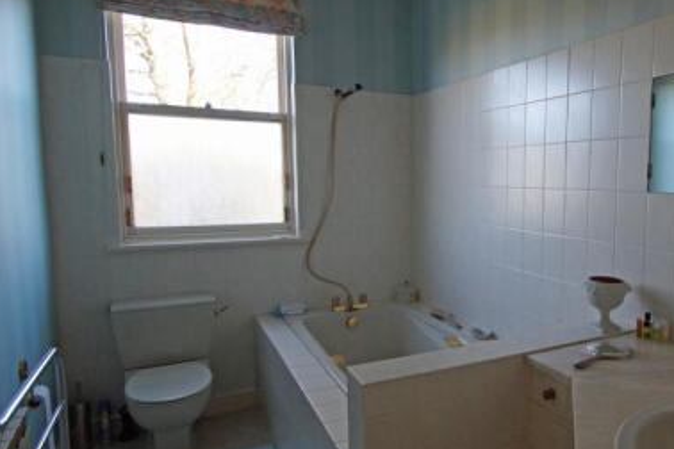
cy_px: 231
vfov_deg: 49.5
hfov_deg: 66.3
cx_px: 481
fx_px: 487
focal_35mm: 26
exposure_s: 1/160
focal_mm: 10
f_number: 4
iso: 640
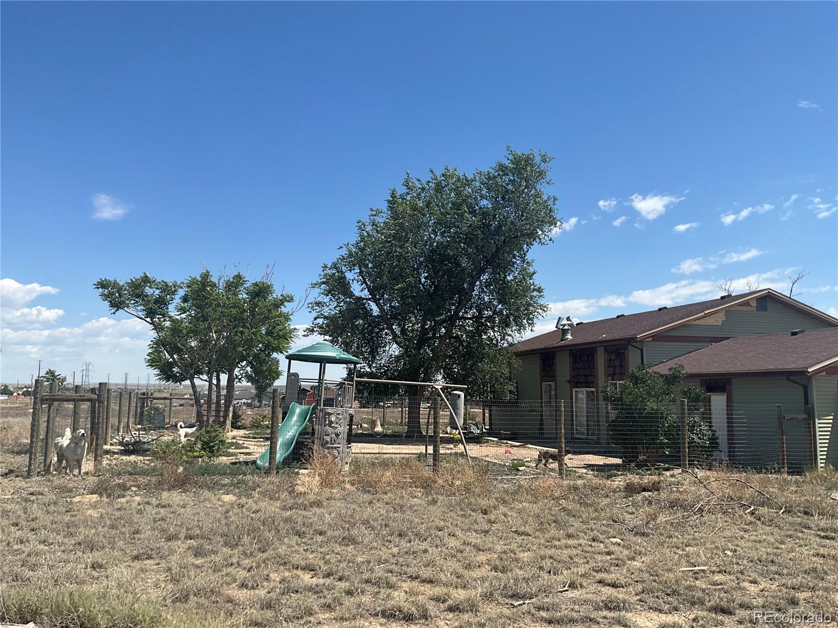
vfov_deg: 48.2
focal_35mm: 29
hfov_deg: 61.7
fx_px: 702
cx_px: 419
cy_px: 314
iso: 25
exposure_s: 1/2320
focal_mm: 3
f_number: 1.8
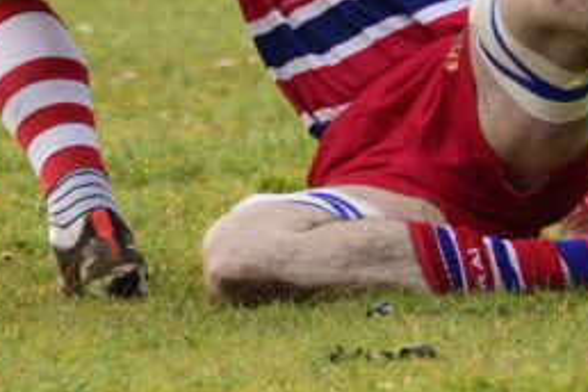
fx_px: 22016
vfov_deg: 1.0
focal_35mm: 1348
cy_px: -322
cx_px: 330
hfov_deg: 1.5
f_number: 6
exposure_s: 1/3200
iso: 1600
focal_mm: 340
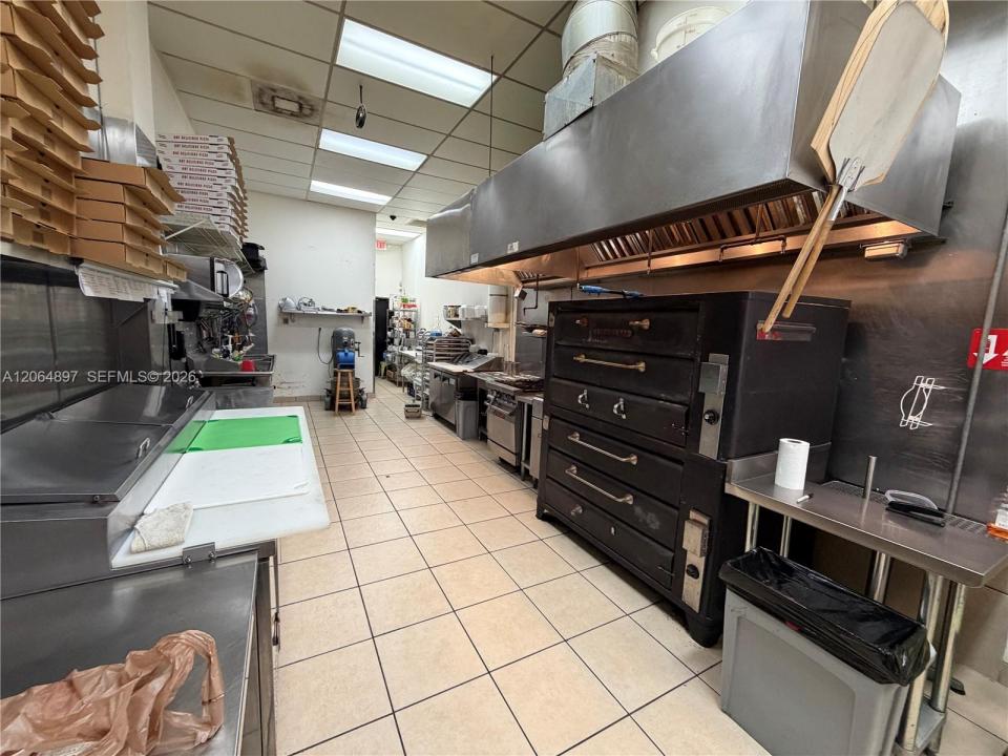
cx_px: 504
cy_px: 378
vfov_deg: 85.7
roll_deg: -2.4
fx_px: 408
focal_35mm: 14
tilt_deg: -6.9
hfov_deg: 102.1
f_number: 2.2
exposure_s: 1/60
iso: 320
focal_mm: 2.22
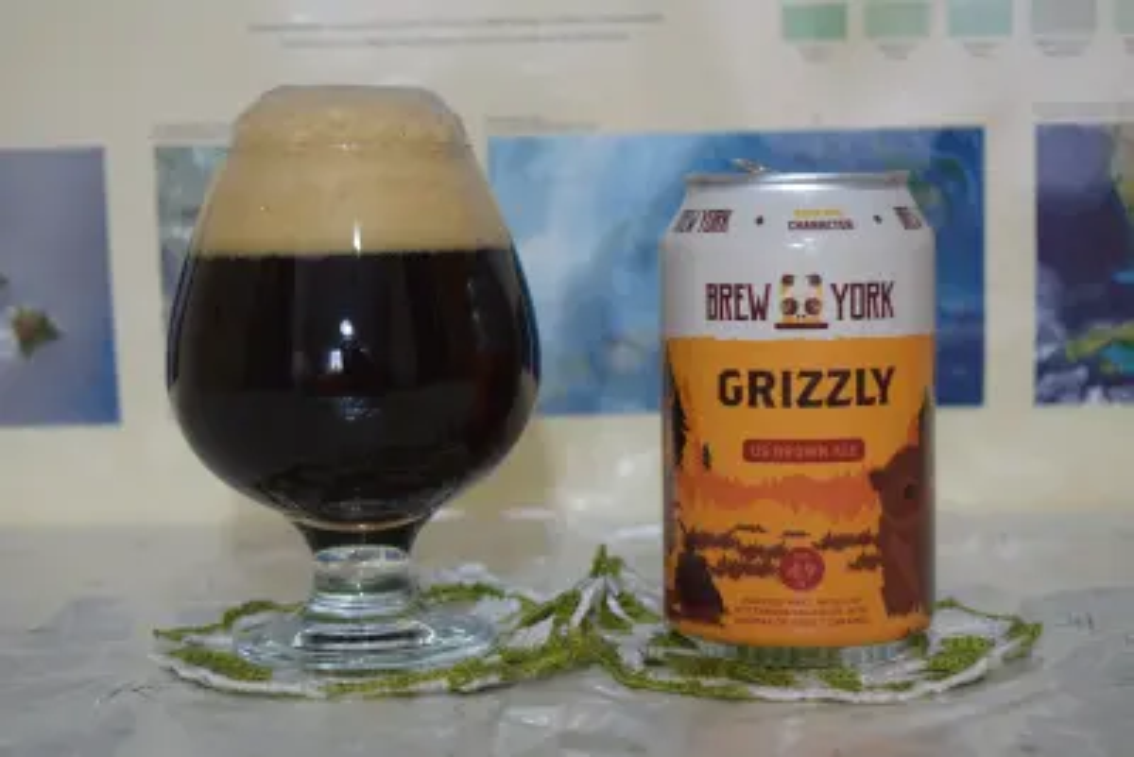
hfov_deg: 26.0
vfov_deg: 17.5
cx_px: 567
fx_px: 2458
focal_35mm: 78
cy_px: 378
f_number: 5.6
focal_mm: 52
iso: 1250
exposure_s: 1/60
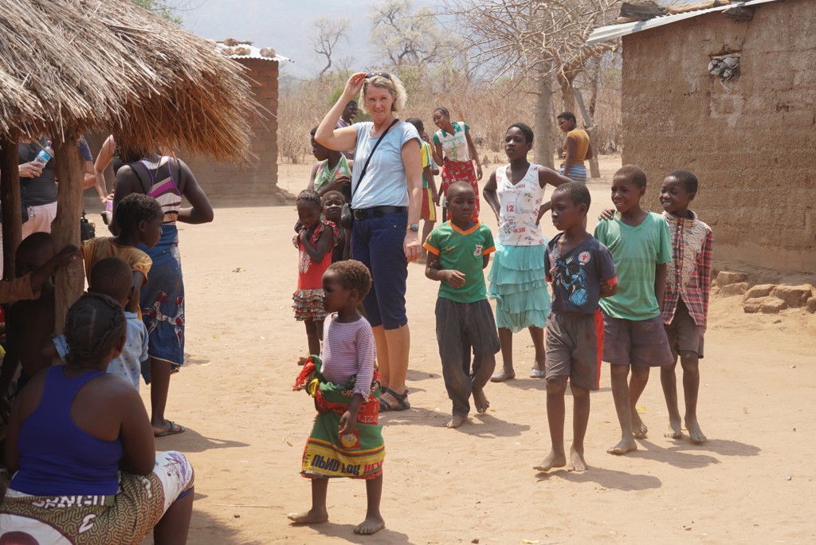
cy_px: 272
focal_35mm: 70
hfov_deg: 28.6
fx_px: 1599
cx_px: 408
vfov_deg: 19.3
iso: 100
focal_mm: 47
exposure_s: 1/200
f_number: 6.3
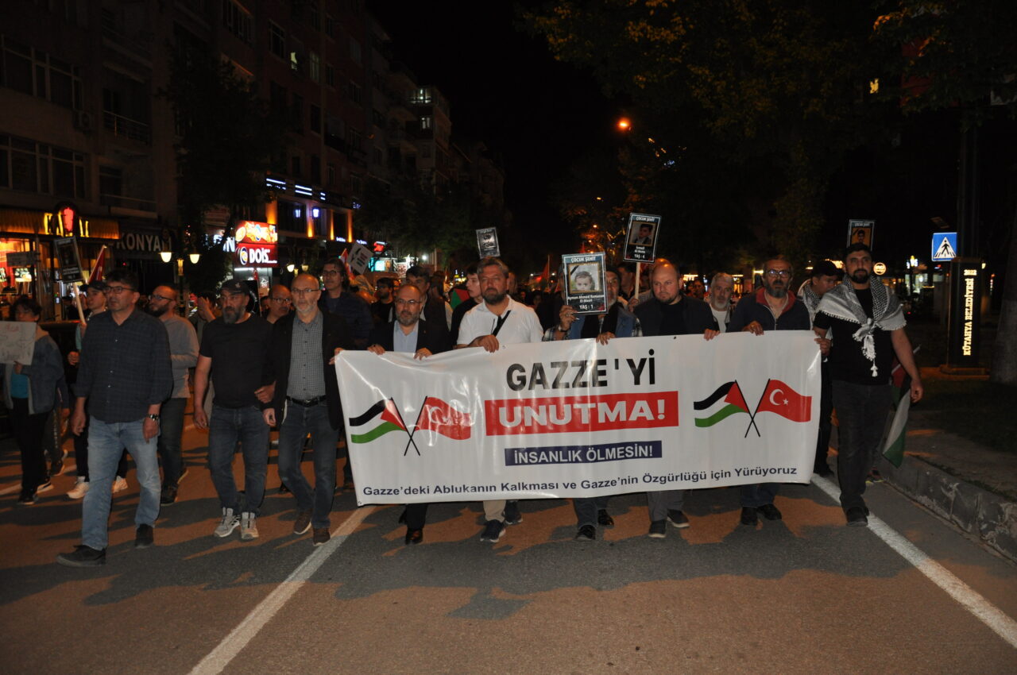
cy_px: 338
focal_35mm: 27
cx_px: 508
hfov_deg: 67.4
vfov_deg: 47.8
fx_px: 762
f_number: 3.5
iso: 800
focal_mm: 18
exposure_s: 1/60
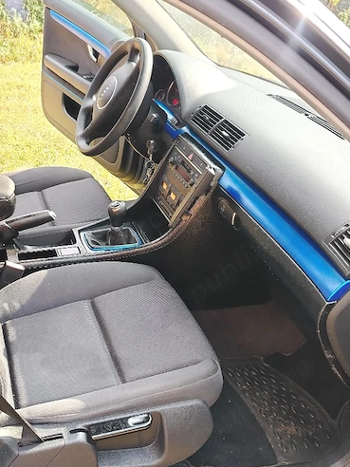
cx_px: 140
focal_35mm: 39
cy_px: 279
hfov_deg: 36.7
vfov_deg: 47.6
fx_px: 526
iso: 125
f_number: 1.75
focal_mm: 5.25
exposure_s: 1/100
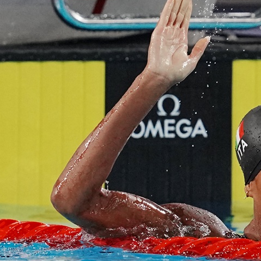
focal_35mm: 1064
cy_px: 127
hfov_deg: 1.6
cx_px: 268
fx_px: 9076
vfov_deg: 1.6
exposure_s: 1/2000
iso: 2000
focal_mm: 400
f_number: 4
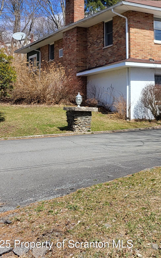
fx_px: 372
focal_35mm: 53
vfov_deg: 37.5
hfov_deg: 21.3
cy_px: 75
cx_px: 227
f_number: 1.8
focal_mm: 5.4
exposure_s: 1/1742
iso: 40
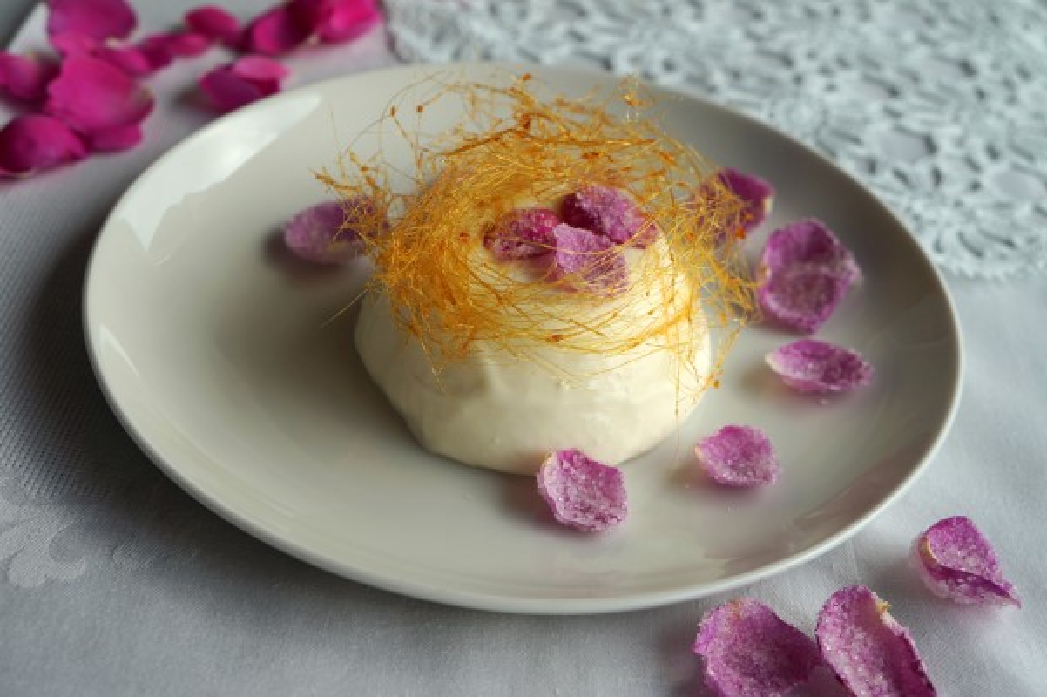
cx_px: 524
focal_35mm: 48
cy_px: 348
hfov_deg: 41.1
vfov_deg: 28.0
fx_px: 1395
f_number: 5
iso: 100
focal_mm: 32
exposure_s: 1/80
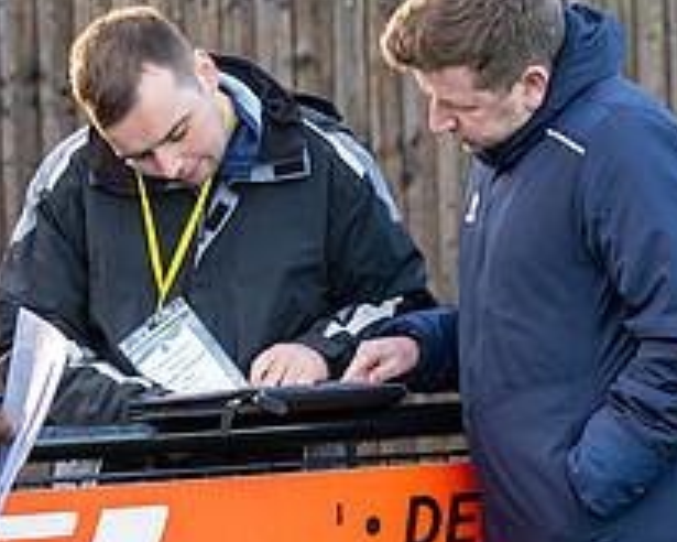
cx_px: 398
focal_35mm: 254
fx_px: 5089
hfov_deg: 7.6
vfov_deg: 6.1
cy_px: 555
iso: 400
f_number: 2.2
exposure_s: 1/640
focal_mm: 55
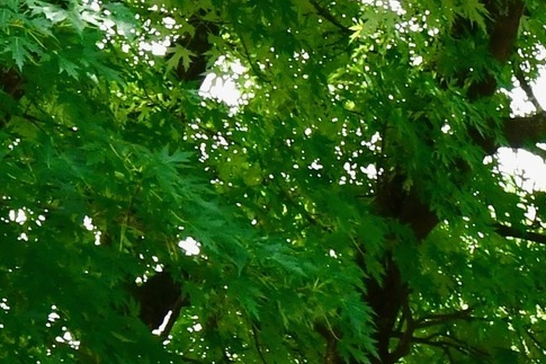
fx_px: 1440
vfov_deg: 10.8
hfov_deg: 18.7
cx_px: 836
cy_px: 1028
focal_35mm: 95
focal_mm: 15
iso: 640
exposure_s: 1/320
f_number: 9
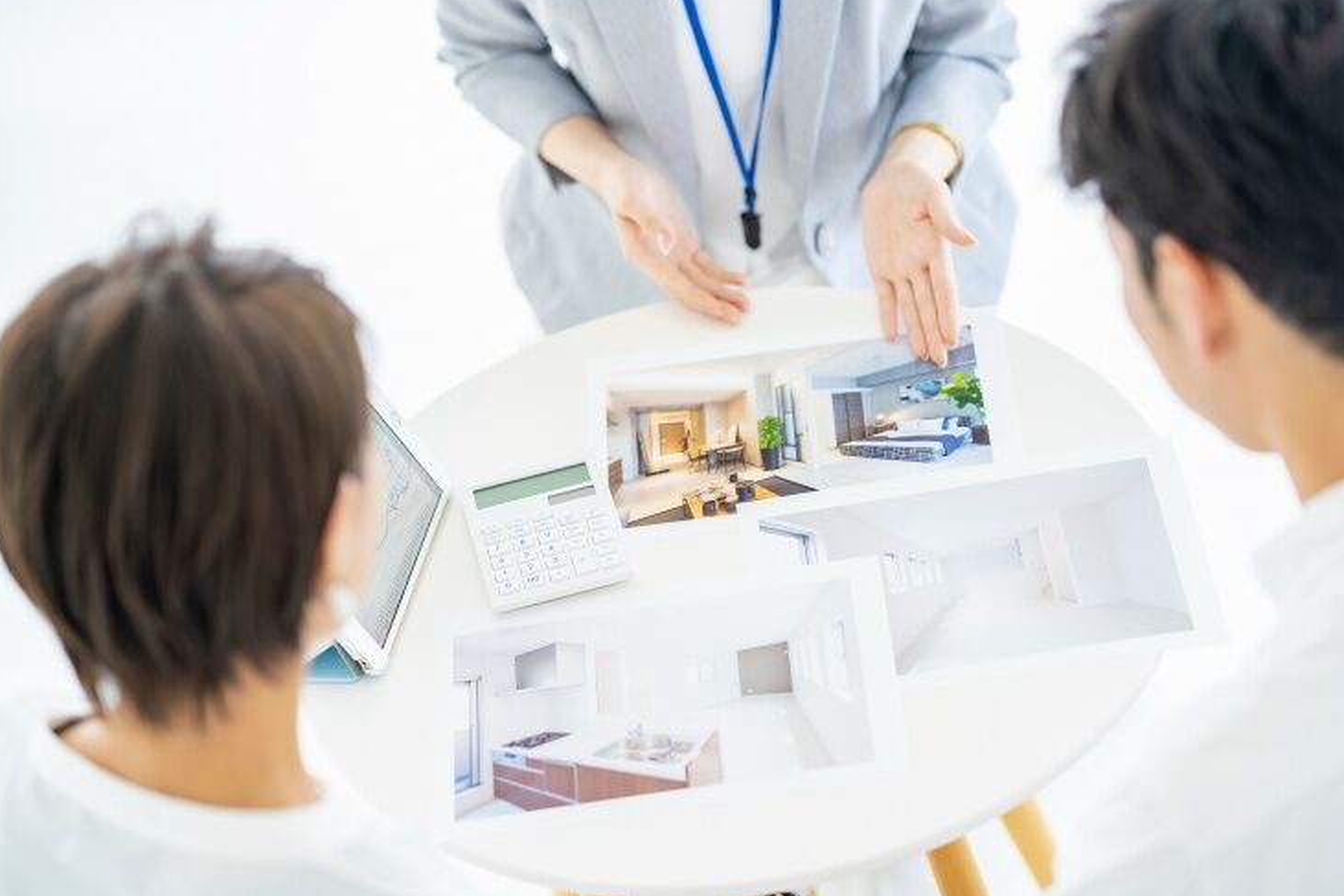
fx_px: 3471
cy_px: 422
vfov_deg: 14.7
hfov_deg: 21.9
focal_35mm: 93
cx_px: 728
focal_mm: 85
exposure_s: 1/250
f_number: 2
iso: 400
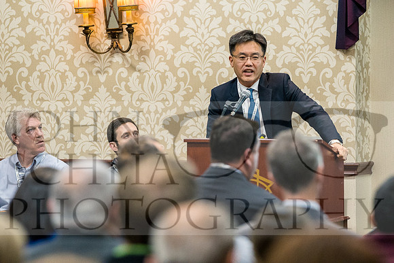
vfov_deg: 5.2
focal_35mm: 267
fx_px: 2923
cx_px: 197
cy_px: 132
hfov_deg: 7.7
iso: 3200
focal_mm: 178
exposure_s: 1/125
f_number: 3.5
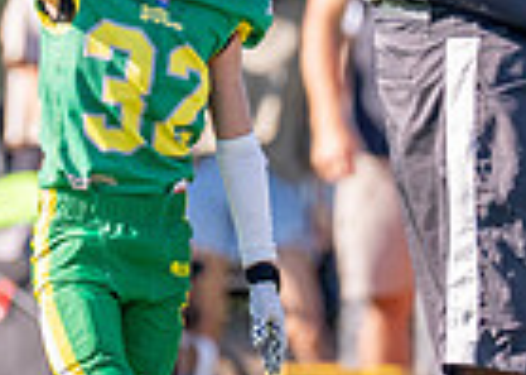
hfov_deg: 1.7
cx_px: 194
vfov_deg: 1.2
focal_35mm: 1178
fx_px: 17581
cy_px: 1
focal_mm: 200
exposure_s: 1/4000
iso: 250
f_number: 2.8
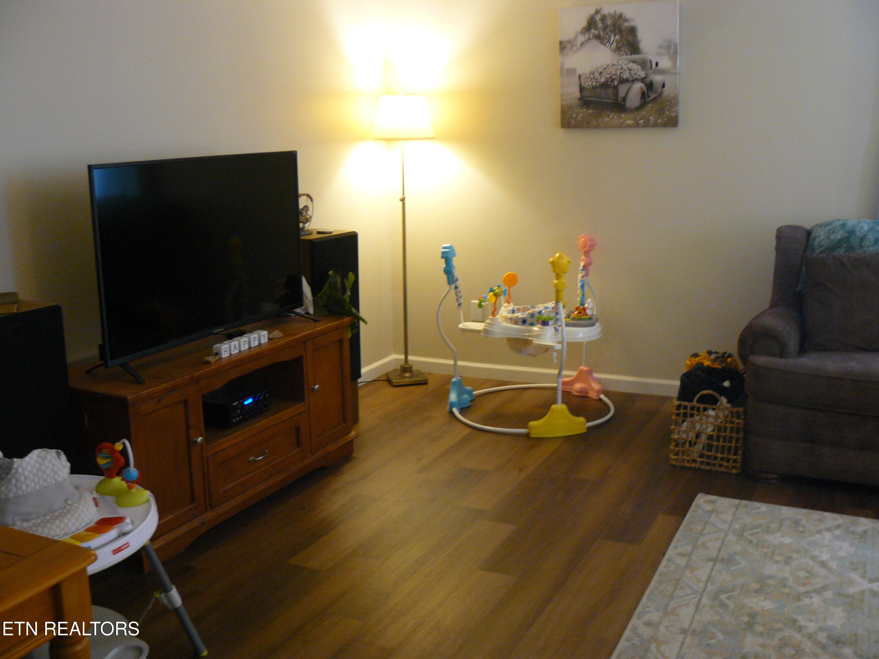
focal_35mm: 36
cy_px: 330
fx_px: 914
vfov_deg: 39.7
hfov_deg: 51.4
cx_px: 440
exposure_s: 1/6
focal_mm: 6
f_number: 2.8
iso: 200
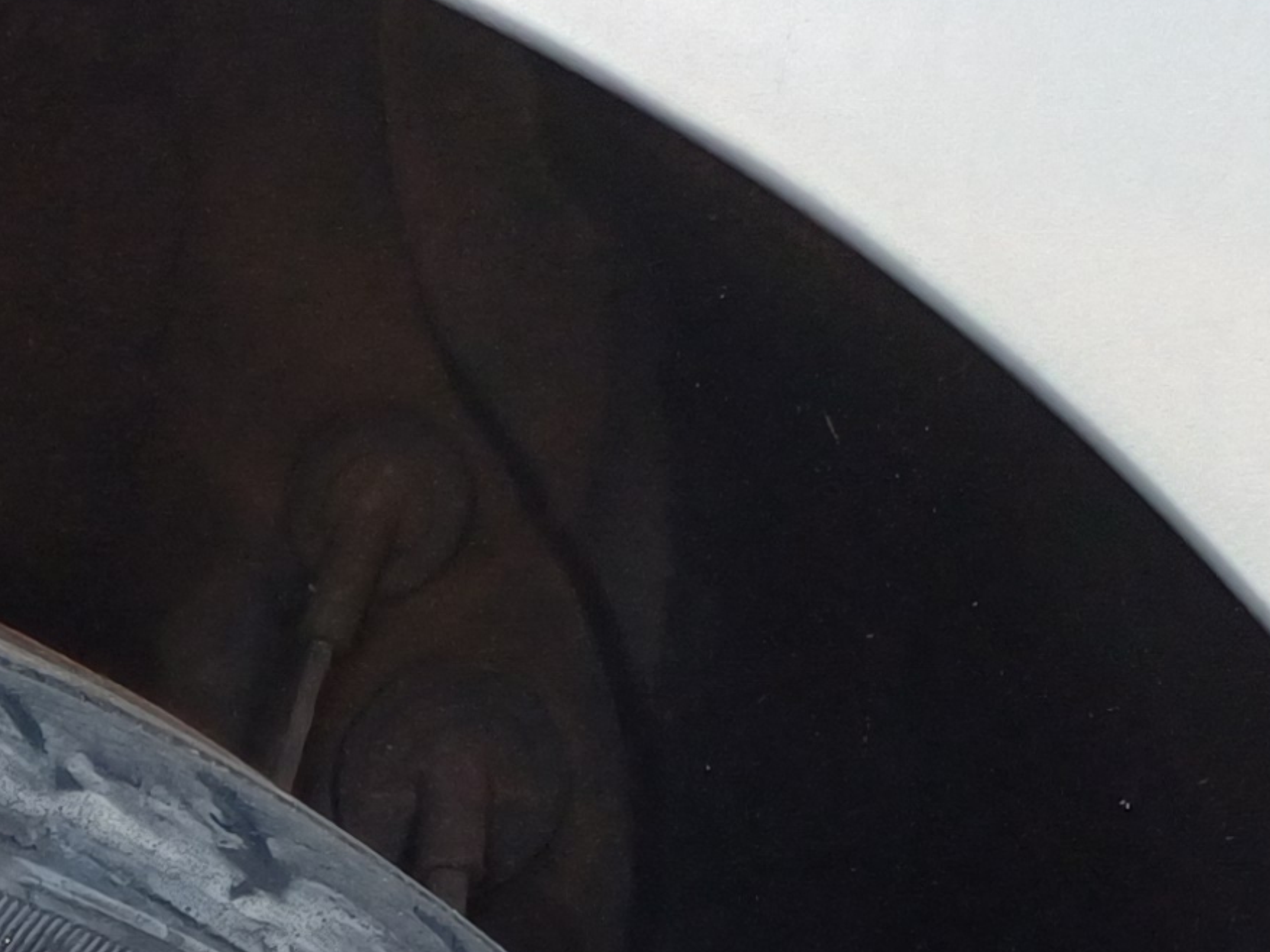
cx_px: -840
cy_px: 2125
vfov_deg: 11.3
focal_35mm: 114
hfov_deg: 15.4
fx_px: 4183
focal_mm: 4.65
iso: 50
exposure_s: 1/100
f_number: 1.8
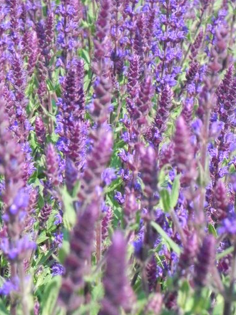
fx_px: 1519
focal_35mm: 167
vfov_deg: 11.8
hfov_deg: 8.9
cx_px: 111
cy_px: 96
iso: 800
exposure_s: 1/2000
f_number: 4
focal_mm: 18.8
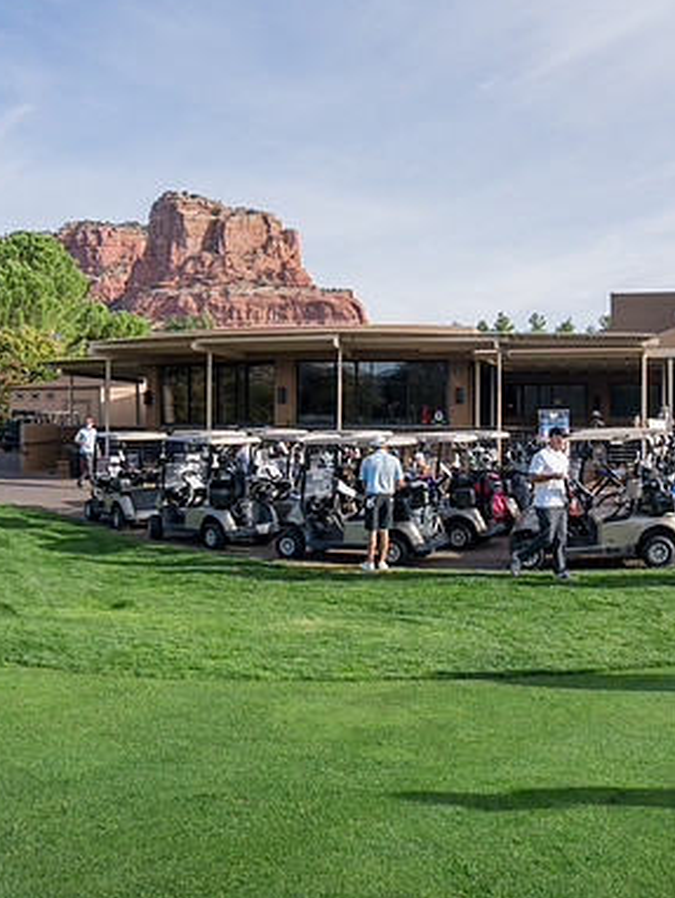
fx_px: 909
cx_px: 386
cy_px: 445
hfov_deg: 40.6
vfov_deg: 52.6
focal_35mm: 35
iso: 500
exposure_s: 1/3200
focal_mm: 24
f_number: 5
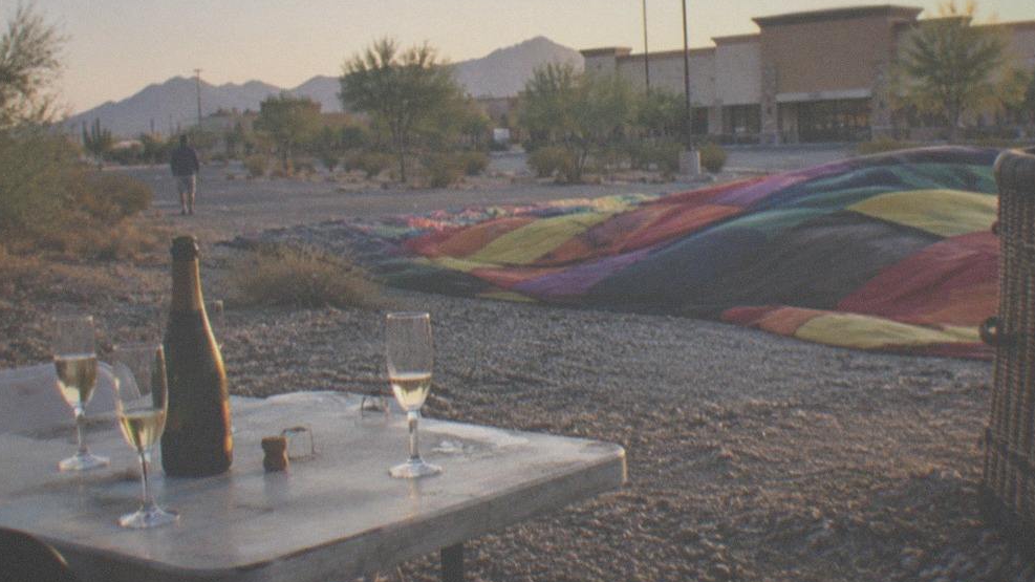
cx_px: 518
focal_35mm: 52
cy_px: 274
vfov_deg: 23.0
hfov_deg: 39.9
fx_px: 1427
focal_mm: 49
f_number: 9
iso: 500
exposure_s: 1/320
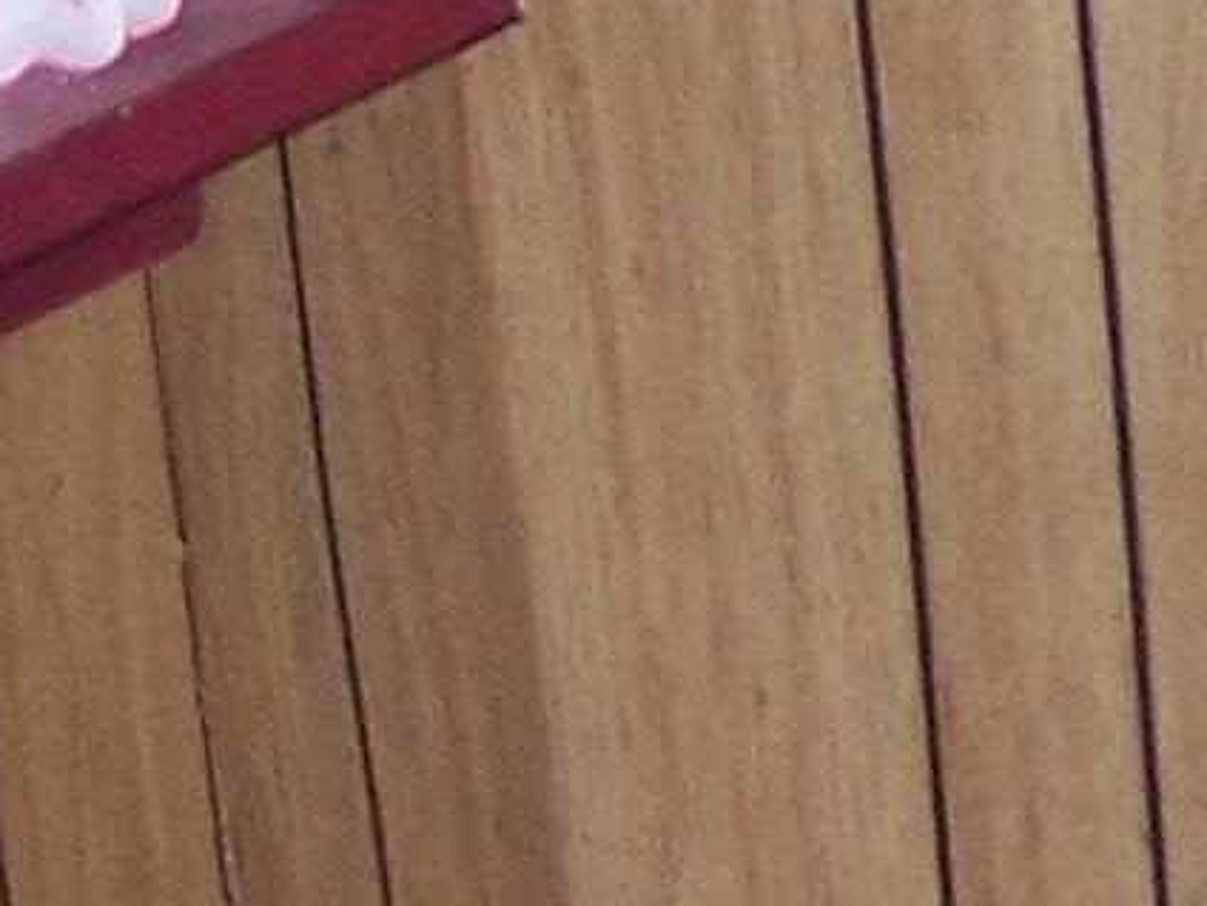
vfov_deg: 6.4
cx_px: 2050
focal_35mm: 231
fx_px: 8055
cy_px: 80
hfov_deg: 8.3
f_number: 2.8
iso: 140
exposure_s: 1/60
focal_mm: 6.3
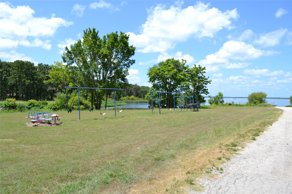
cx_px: 146
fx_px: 219
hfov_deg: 67.4
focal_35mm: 27
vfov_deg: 47.9
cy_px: 97
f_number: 8
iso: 100
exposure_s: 1/250
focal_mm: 18
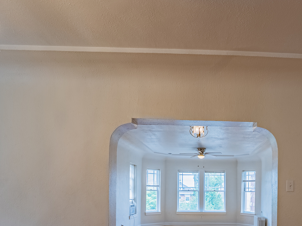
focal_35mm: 30
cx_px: 217
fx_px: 262
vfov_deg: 43.8
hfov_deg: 57.6
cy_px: 191
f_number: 5.6
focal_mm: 16
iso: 125
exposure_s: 1/400
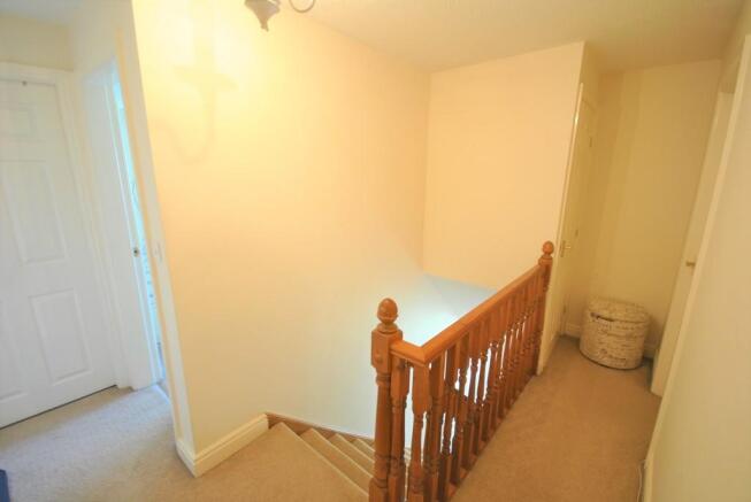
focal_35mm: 15
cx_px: 376
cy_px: 251
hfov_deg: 100.3
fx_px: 313
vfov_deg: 77.5
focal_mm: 10
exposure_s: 1/13
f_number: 4
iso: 400
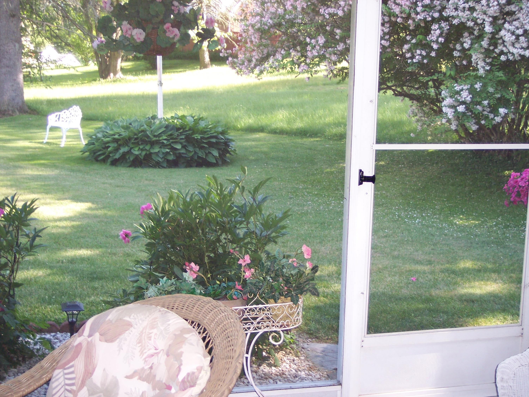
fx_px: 795
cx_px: 264
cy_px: 198
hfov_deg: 36.8
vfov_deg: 28.0
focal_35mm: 52
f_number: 3.4
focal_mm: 10.7
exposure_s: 1/60
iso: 140
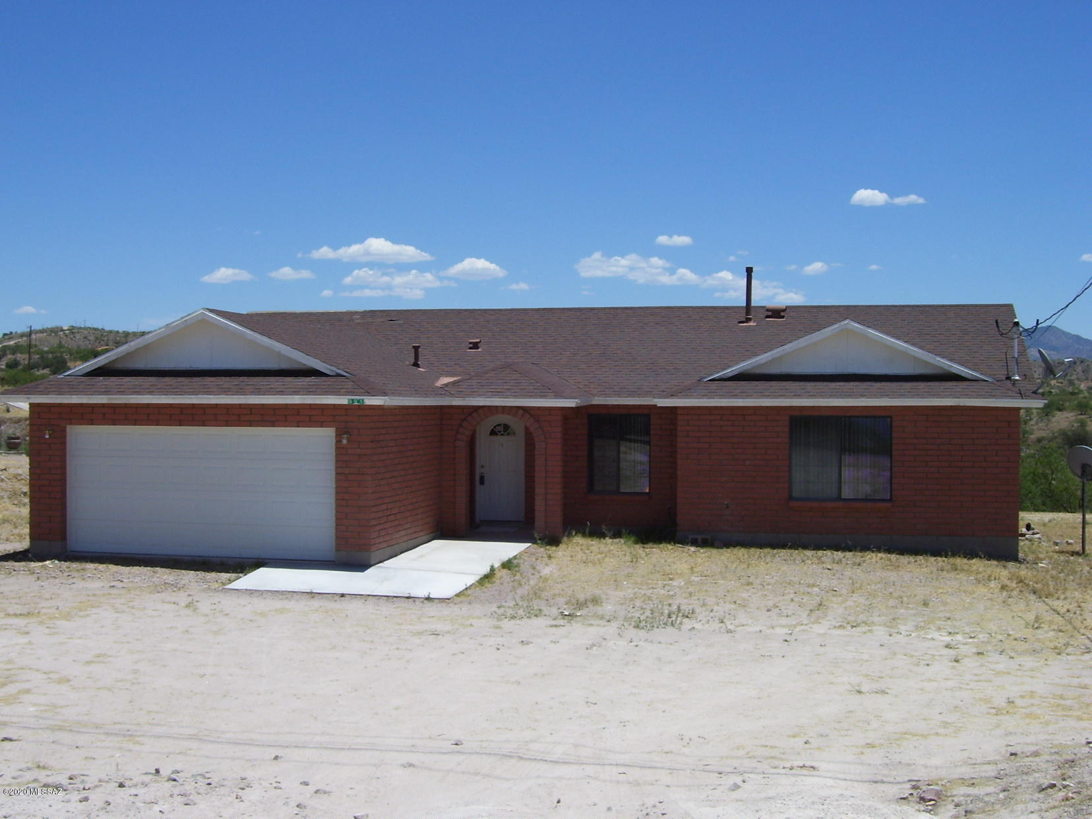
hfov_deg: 42.1
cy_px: 410
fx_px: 1420
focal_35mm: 45
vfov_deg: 32.2
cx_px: 546
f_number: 5.6
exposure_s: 1/750
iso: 80
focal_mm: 7.6
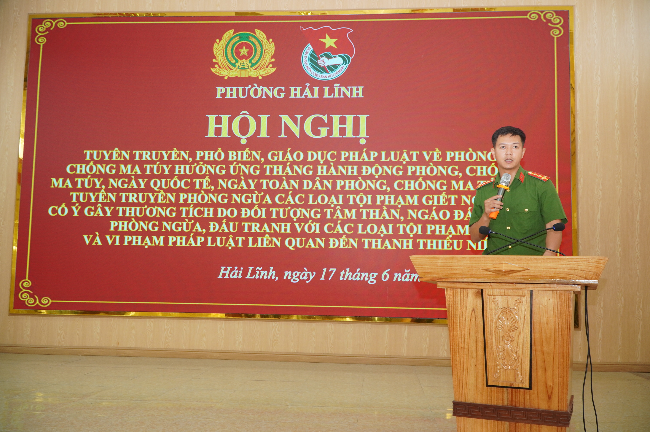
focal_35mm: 32
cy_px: 216
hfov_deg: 59.5
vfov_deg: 41.6
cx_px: 325
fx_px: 568
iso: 640
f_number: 4
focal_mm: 21
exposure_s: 1/125
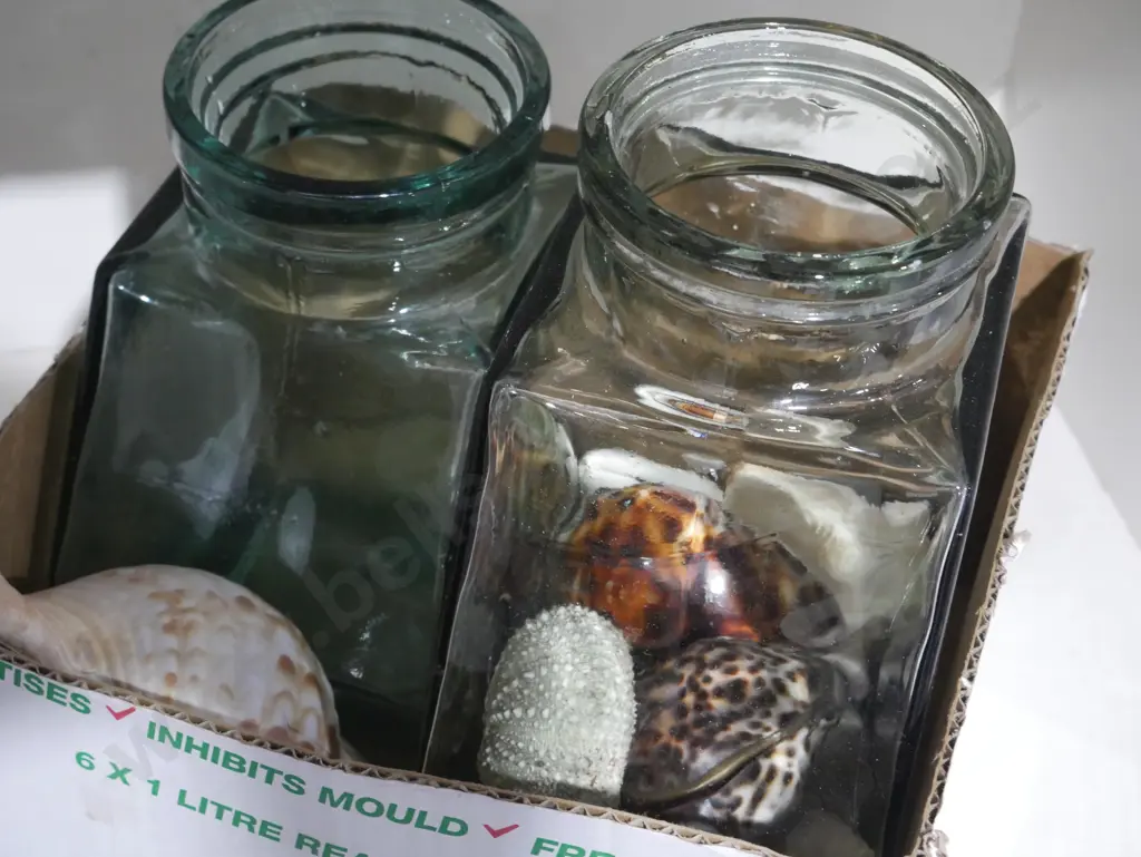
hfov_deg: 30.3
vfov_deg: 22.9
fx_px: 2111
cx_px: 570
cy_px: 428
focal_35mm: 64
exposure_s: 1/50
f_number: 7.1
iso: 3200
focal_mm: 32
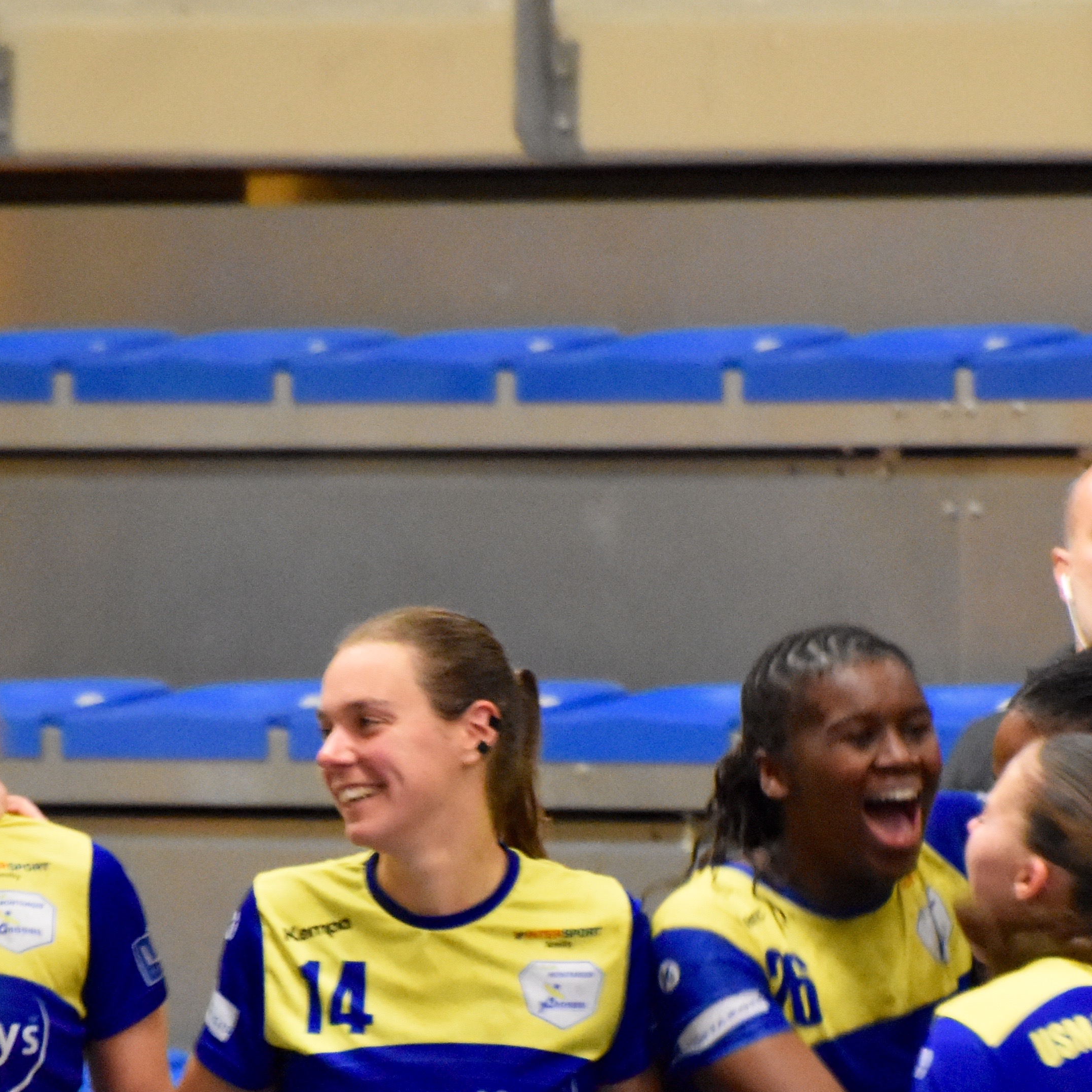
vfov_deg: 1.8
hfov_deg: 1.8
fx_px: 35441
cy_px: 913
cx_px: 446
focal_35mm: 993
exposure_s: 1/125
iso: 5000
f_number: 5.6
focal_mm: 280
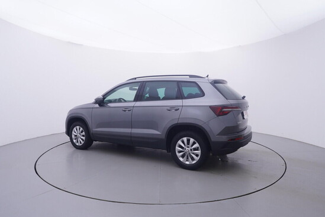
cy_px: 108
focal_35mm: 22
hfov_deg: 77.3
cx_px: 162
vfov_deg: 56.2
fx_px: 203
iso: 200
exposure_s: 1/80
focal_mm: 15
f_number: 5
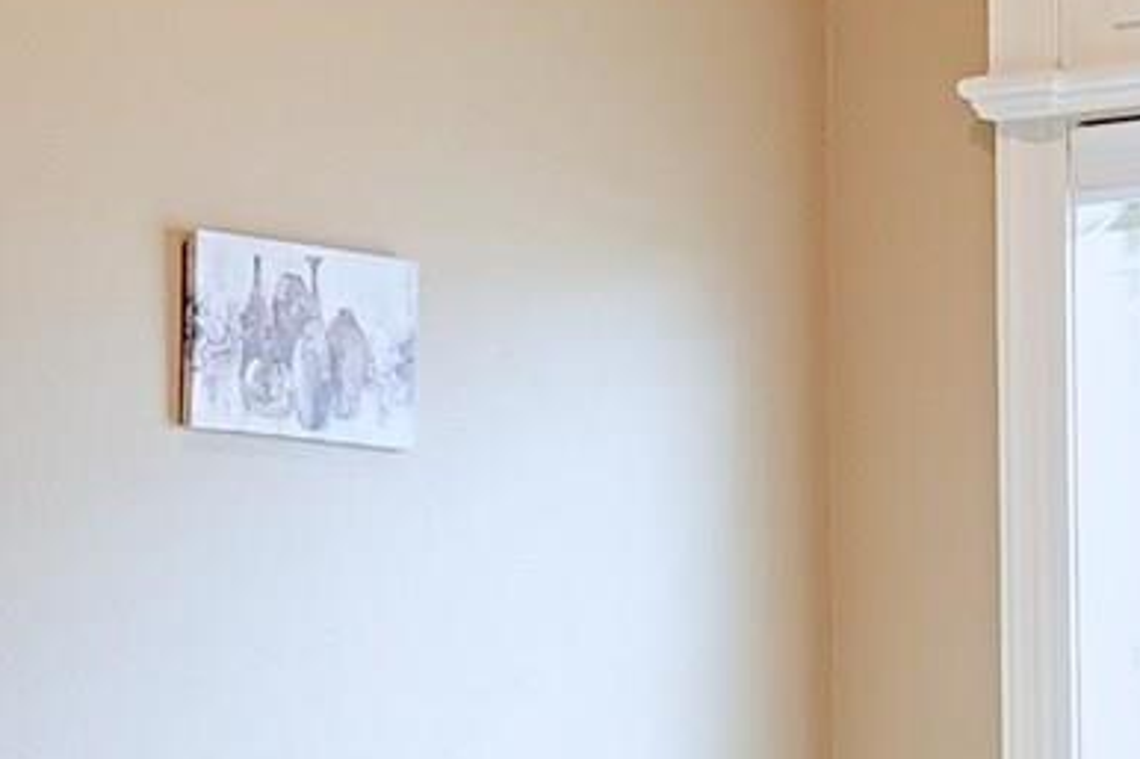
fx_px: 6045
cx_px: 561
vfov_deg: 7.1
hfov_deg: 10.8
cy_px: 954
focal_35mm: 191
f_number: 3.5
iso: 250
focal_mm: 16
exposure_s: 1/25
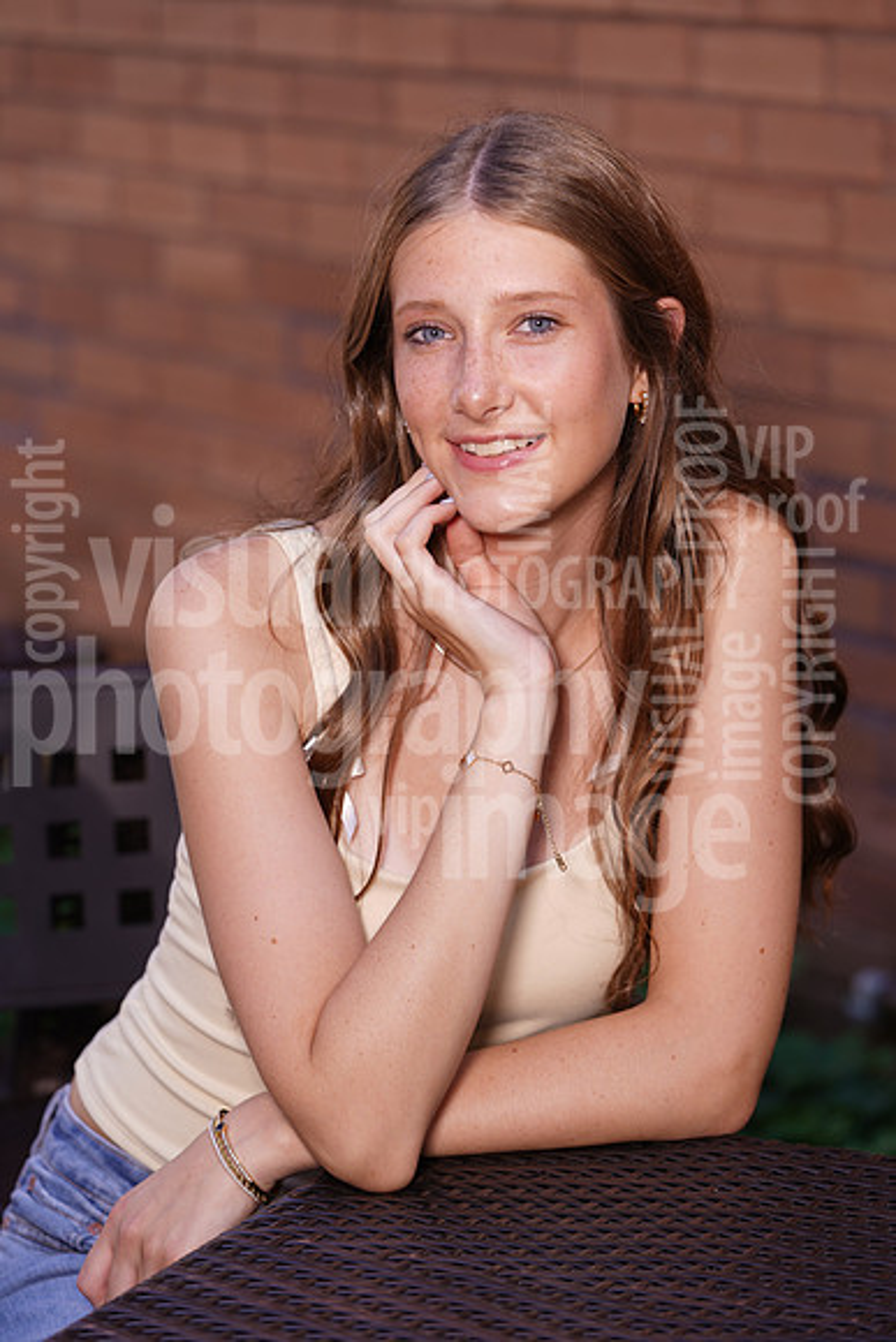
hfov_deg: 11.6
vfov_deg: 17.3
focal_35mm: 118
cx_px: 448
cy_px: 671
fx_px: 4402
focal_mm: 118
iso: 50
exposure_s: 1/80
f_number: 4
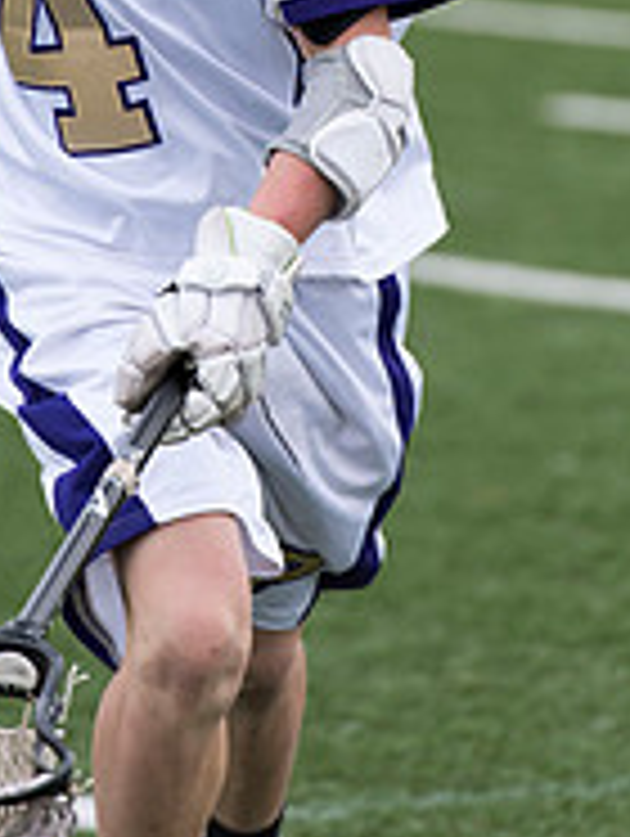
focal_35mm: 465
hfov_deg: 3.2
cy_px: -58
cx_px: 140
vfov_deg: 4.3
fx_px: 11258
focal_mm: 200
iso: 1000
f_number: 4
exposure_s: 1/800
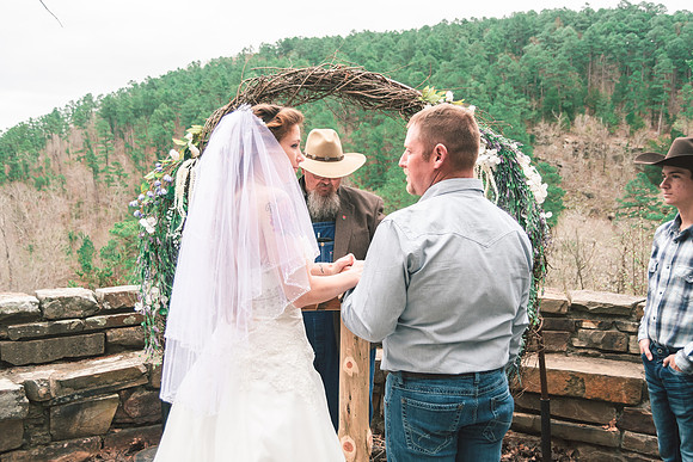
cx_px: 346
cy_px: 231
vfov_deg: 38.9
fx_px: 655
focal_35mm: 34
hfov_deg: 55.8
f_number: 3.8
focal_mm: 23
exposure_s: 1/320
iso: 160
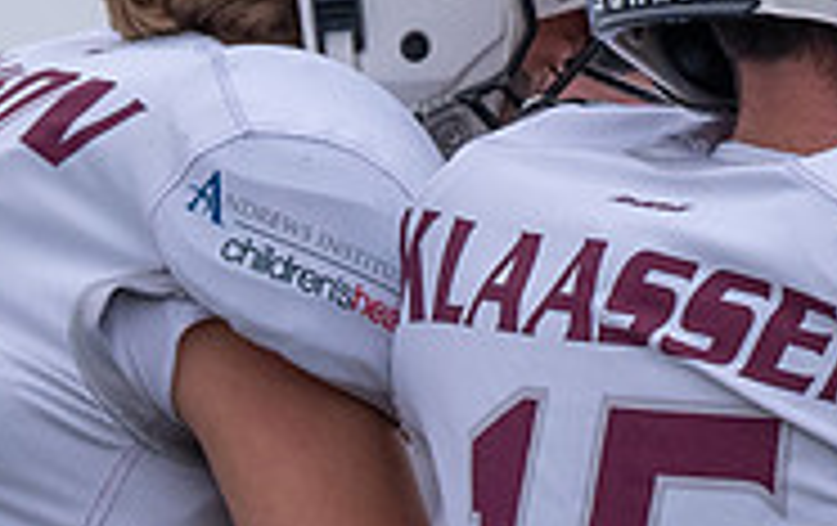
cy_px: 881
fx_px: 23264
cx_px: 679
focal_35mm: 1018
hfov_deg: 2.1
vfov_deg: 1.3
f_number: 2.8
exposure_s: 1/1250
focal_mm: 133
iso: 640
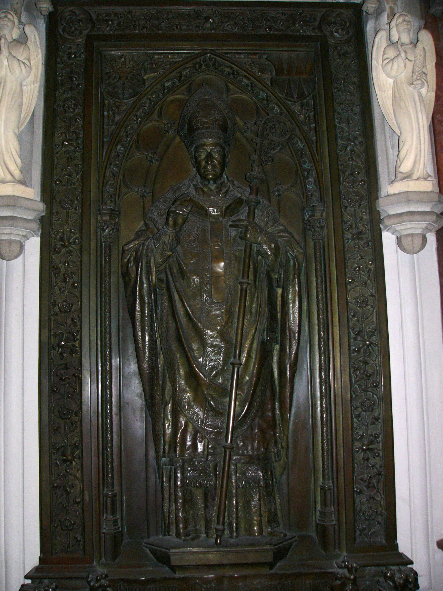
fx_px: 614
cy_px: 296
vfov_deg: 51.4
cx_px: 222
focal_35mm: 36
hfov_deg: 39.7
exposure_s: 1/60
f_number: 2.8
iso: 100
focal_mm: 6
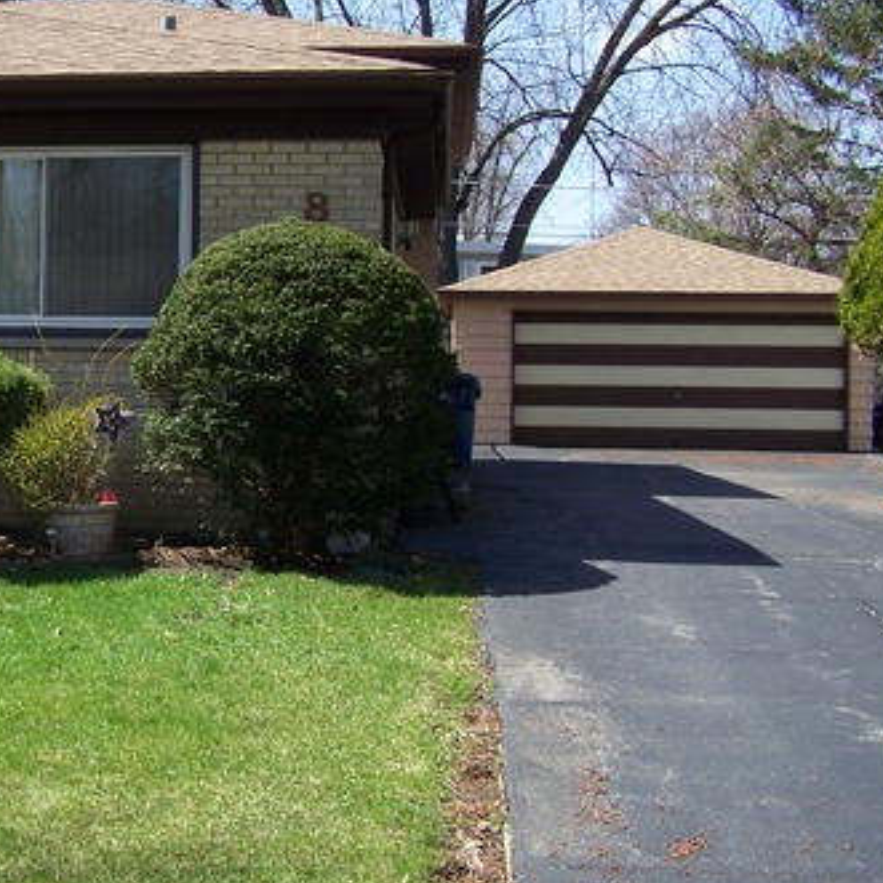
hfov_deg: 25.6
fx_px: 1876
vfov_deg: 26.4
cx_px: 67
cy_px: 360
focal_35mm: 65
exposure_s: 1/250
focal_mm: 6.3
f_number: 4
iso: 64
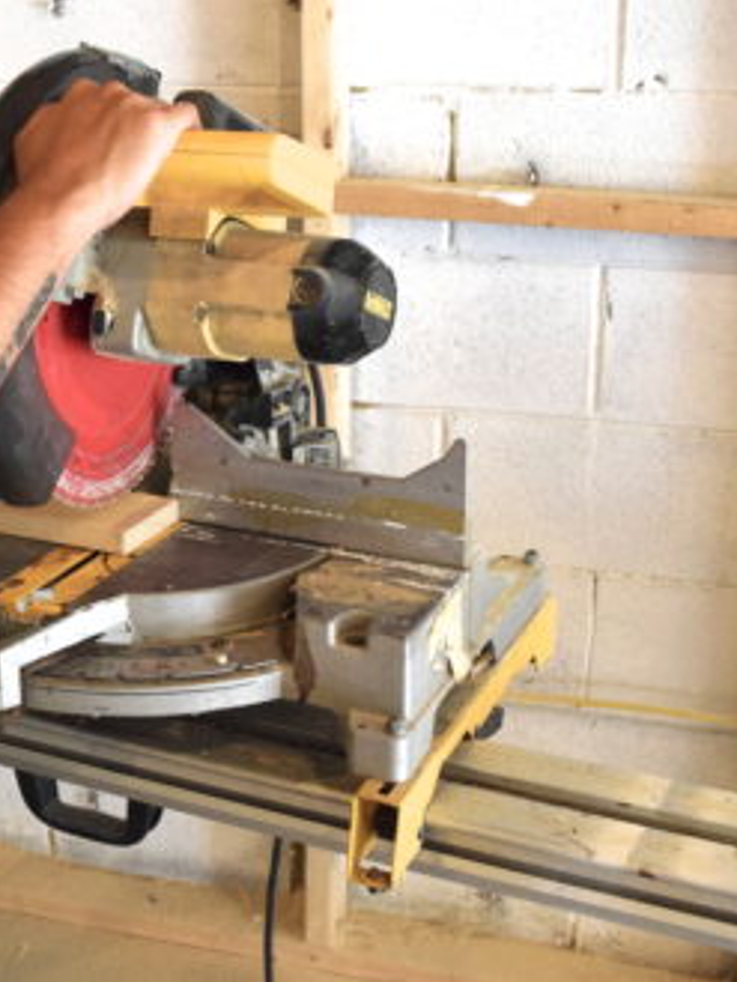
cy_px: 488
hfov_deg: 26.5
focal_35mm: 55
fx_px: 1553
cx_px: 221
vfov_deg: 35.1
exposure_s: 1/160
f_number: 5
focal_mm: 25
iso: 3200
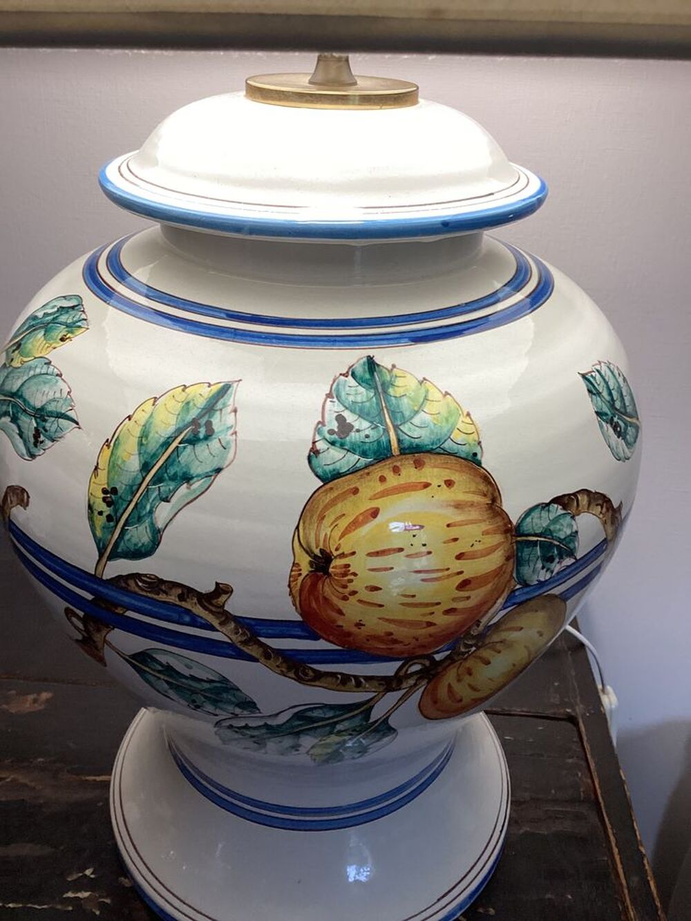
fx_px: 825
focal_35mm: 31
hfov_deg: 45.4
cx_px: 346
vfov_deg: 58.3
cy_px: 460
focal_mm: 3.3
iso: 64
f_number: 2.4
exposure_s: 1/100
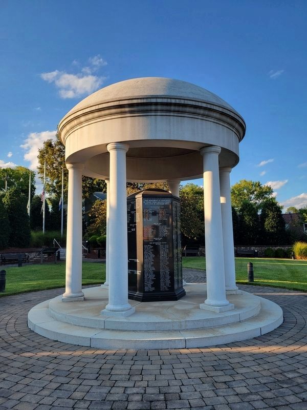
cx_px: 154
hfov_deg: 53.1
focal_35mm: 26
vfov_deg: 67.3
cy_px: 205
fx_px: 307
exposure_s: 1/662
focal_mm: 5.4
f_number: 1.8
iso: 40
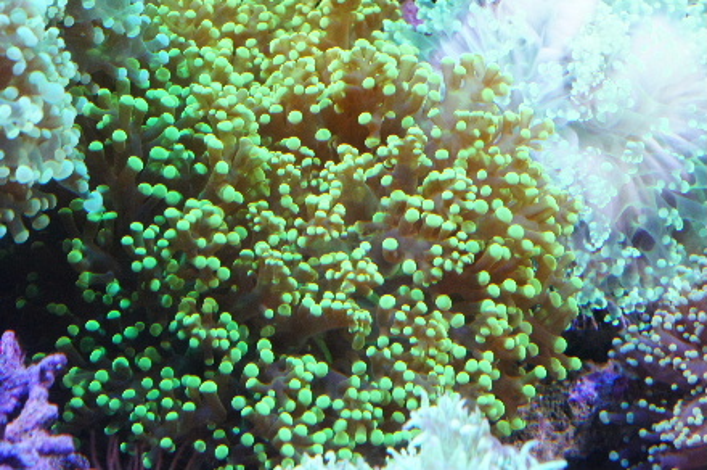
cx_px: 354
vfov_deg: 18.1
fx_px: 1471
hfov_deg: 27.0
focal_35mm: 75
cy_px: 235
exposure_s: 1/30
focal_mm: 50
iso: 1600
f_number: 13
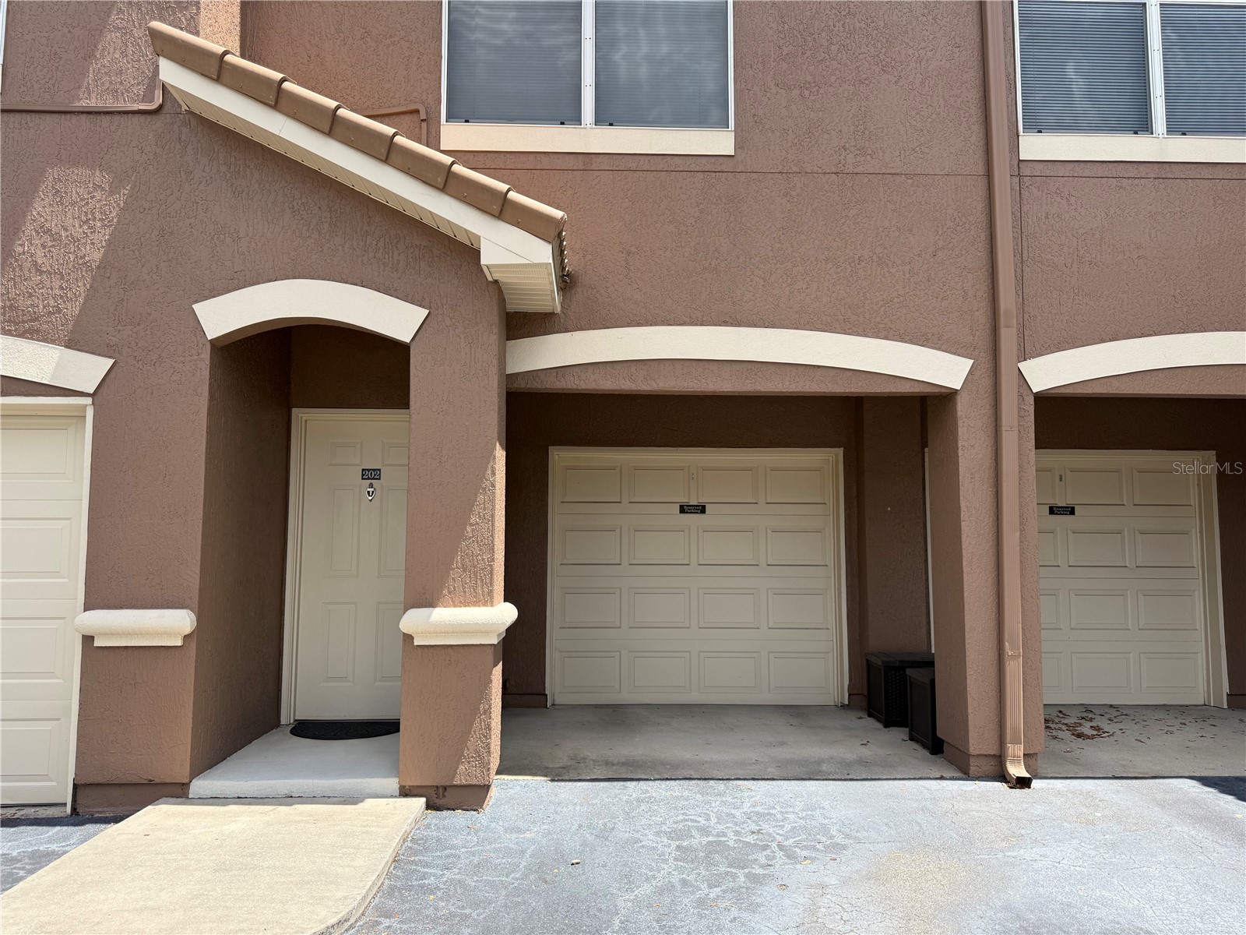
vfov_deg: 56.8
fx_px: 864
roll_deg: +0.5
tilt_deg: +5.7
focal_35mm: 24
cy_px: 468
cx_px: 623
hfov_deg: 71.6
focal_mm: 6.76
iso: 80
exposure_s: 1/1770
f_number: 1.78
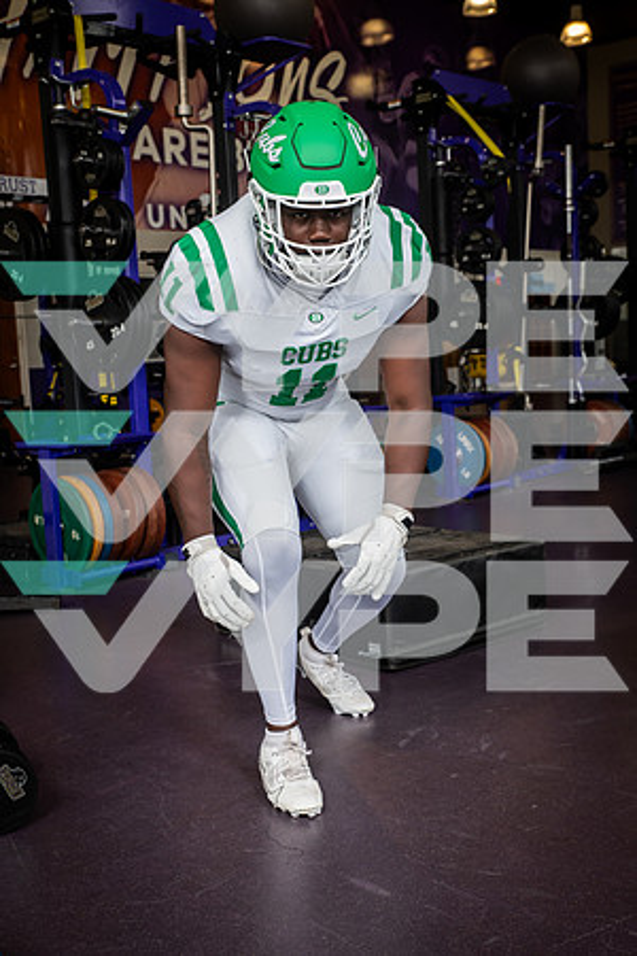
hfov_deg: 29.2
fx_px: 1221
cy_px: 478
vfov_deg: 42.7
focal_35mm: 46
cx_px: 318
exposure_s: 1/250
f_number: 7.1
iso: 800
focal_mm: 46
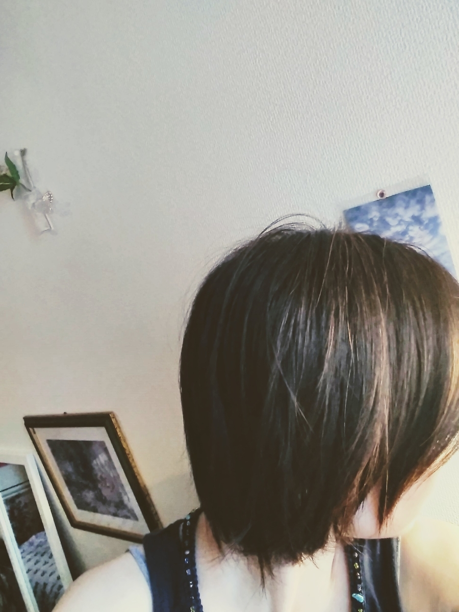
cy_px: 306
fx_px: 460
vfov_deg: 67.3
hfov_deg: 53.1
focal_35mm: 26
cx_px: 230
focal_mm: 2.18
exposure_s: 1/25
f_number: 2.4
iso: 246
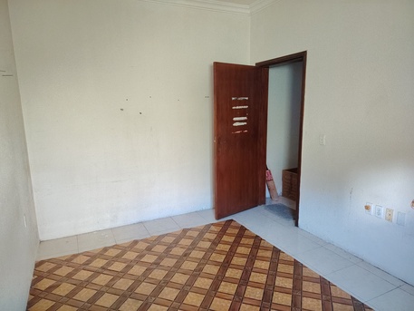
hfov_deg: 71.6
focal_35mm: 24
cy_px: 156
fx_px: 287
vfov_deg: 56.8
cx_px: 207
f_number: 1.75
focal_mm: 5.25
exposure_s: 1/160
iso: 8832
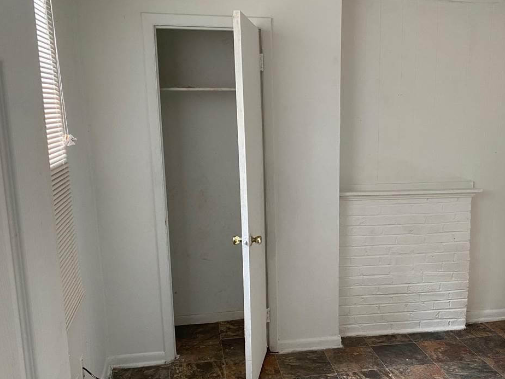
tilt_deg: -12.2
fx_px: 525
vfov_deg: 39.4
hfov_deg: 50.7
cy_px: 233
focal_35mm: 36
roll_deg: -1.1
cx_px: 322
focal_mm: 4.25
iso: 160
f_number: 1.8
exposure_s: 1/60
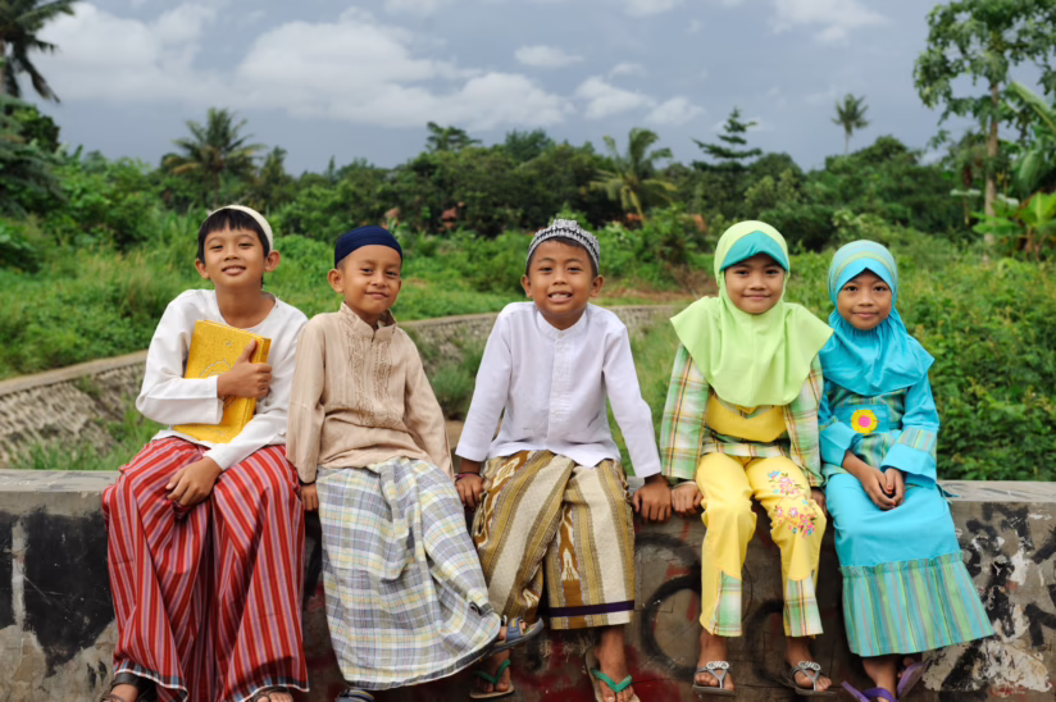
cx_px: 528
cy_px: 351
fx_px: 1612
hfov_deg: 36.3
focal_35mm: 55
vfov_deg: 24.6
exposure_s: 1/125
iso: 200
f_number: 5.6
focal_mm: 55
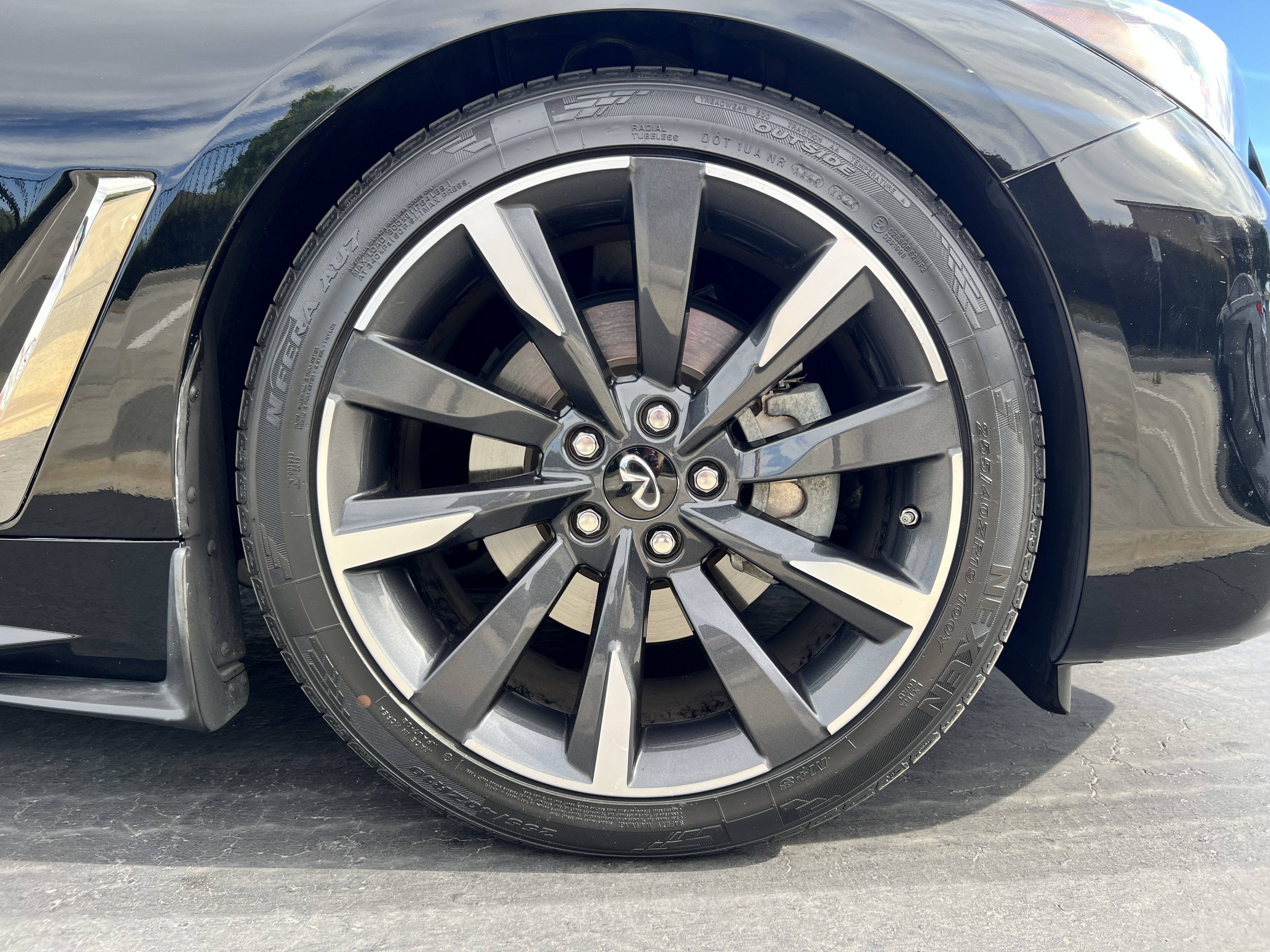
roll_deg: +0.9
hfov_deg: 67.3
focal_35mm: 26
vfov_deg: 53.1
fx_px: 954
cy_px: 476
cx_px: 635
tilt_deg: -6.3
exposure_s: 1/418
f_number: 1.5
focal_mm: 5.7
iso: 50
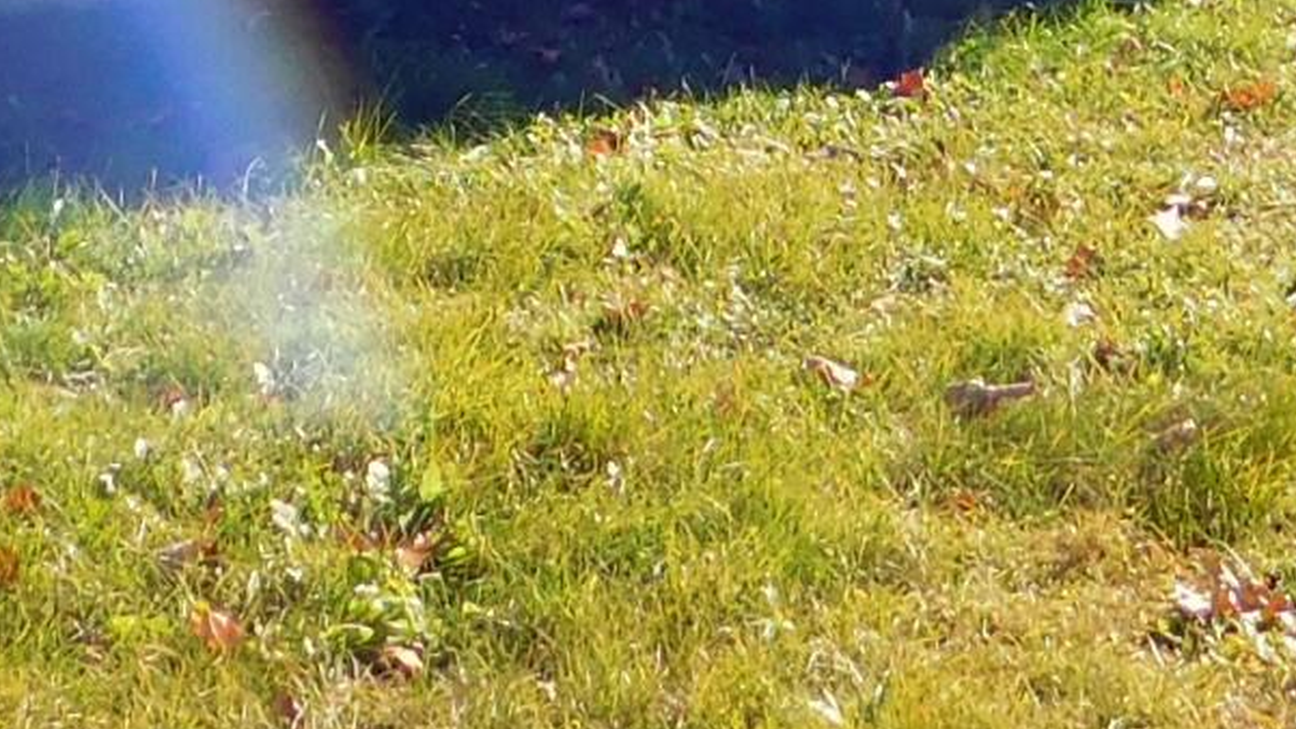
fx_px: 4295
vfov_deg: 8.8
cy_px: -1009
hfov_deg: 17.2
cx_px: 621
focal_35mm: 125
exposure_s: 1/800
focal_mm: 4
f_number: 3
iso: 125
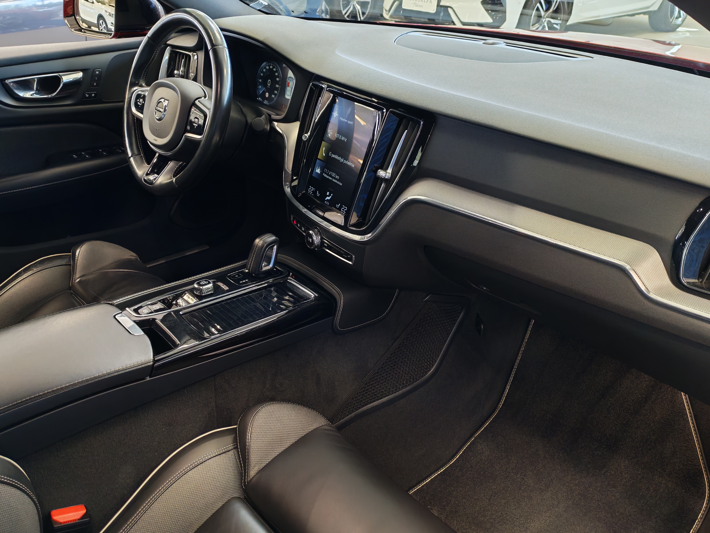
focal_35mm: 31
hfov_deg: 58.4
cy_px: 266
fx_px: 636
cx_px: 355
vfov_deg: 45.4
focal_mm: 6.12
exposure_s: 1/50
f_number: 1.9
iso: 800
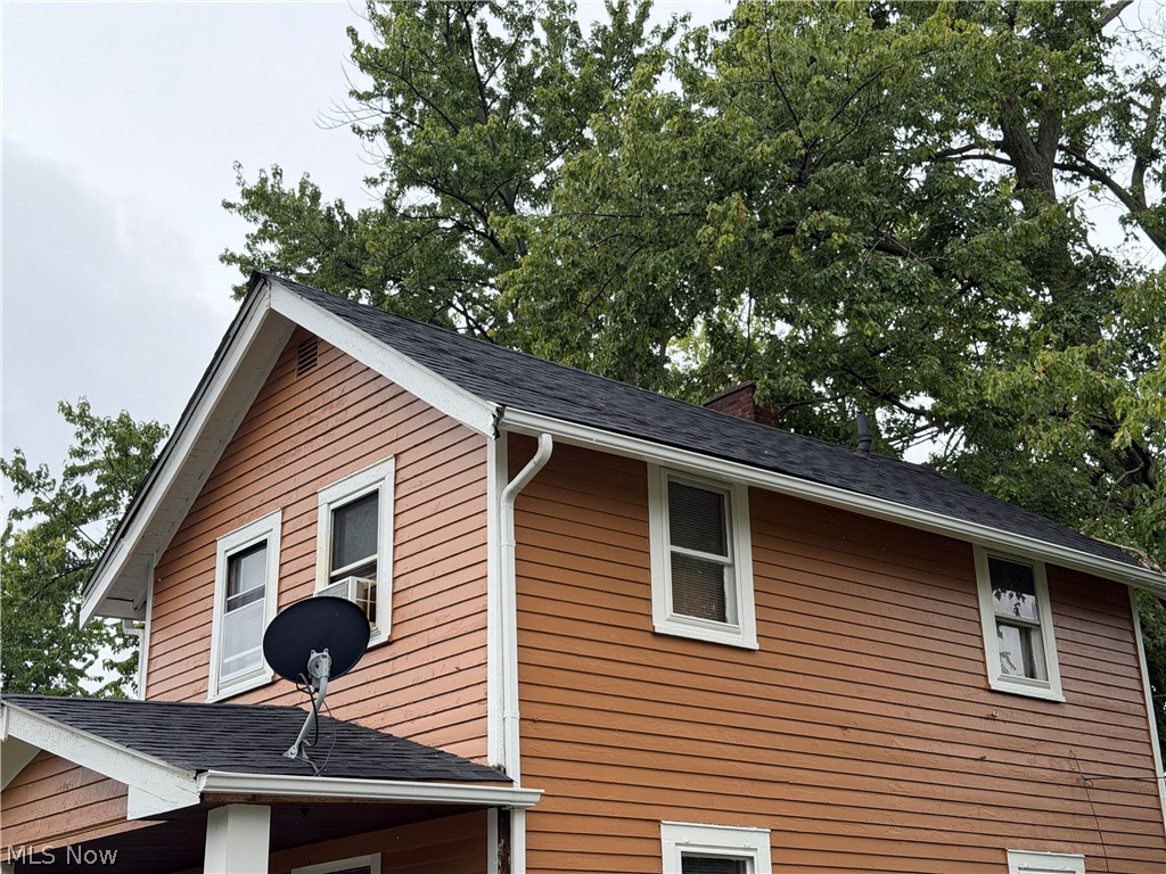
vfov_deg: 30.3
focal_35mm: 48
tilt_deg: +19.5
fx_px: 1617
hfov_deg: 39.7
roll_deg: +2.1
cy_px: 437
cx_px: 583
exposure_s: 1/1203
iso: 80
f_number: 1.78
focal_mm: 6.76
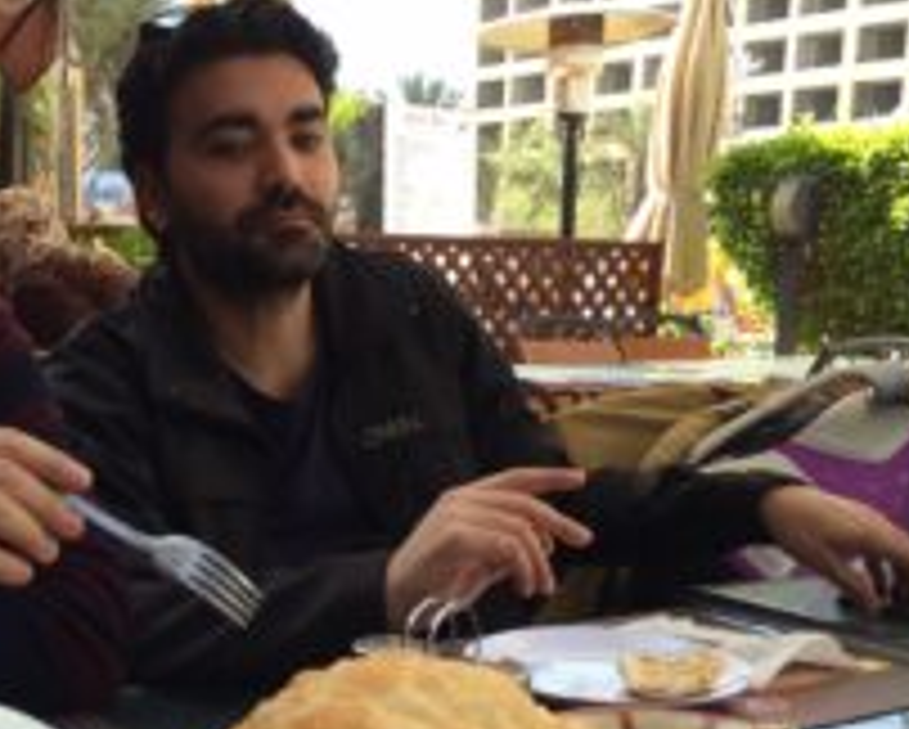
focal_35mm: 58
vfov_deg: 26.0
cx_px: 207
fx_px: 1562
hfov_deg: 31.8
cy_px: 522
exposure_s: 1/281
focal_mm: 4.12
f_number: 2.2
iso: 32
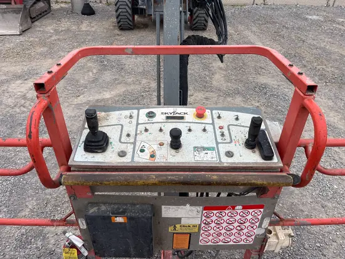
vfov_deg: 53.1
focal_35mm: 26
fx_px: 259
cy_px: 130
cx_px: 172
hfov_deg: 67.3
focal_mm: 5.1
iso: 50
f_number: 1.6
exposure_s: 1/1163
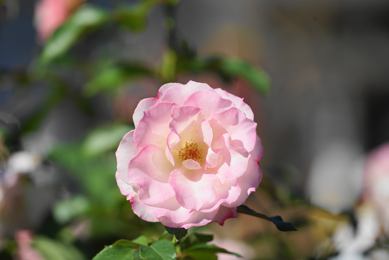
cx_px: 194
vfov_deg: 4.6
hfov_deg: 6.9
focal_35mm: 300
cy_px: 130
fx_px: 3241
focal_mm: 300
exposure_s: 1/640
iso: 100
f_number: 7.1
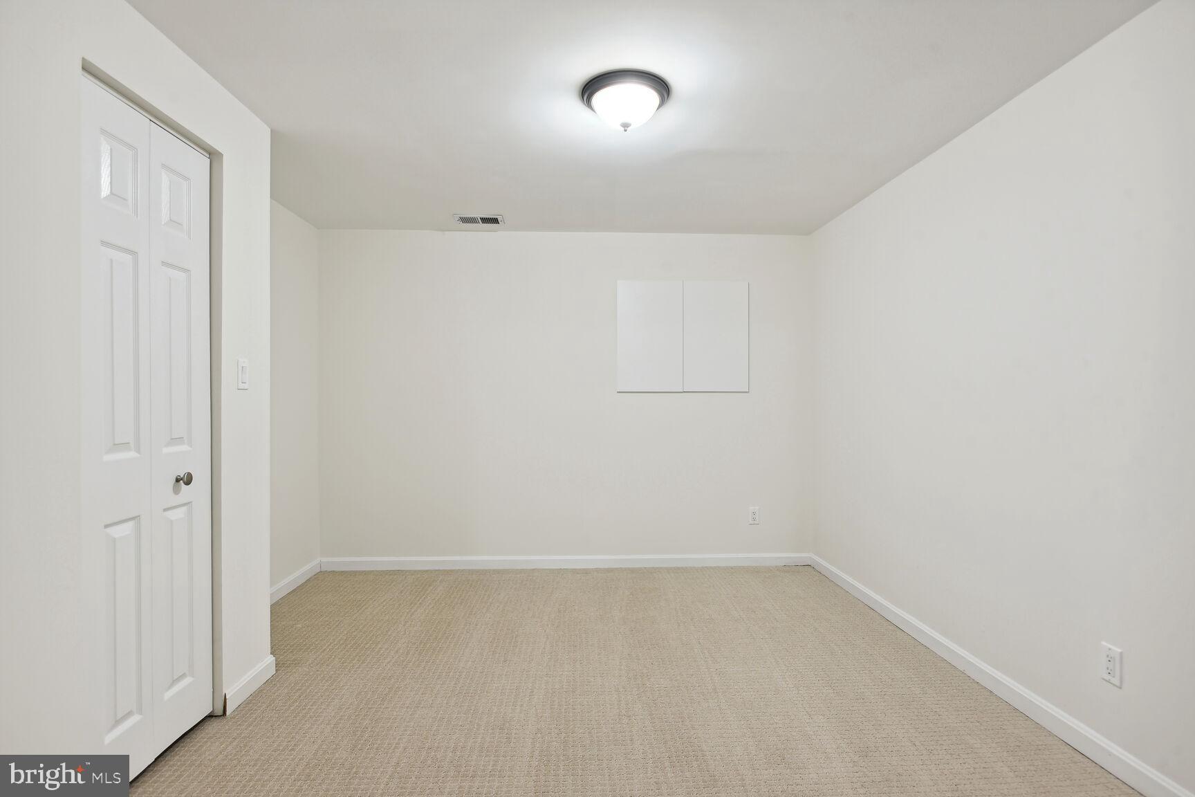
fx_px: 564
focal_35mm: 17
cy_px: 398
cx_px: 598
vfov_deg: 70.4
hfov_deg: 93.3
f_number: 8
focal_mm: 17
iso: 200
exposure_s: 1/6
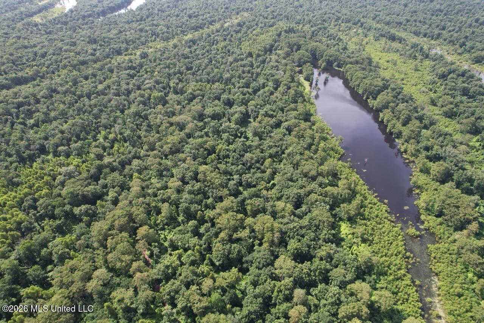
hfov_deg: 78.6
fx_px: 296
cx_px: 242
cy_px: 162
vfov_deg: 57.2
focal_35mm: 22
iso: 100
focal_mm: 8.4
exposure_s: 1/640
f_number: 2.8
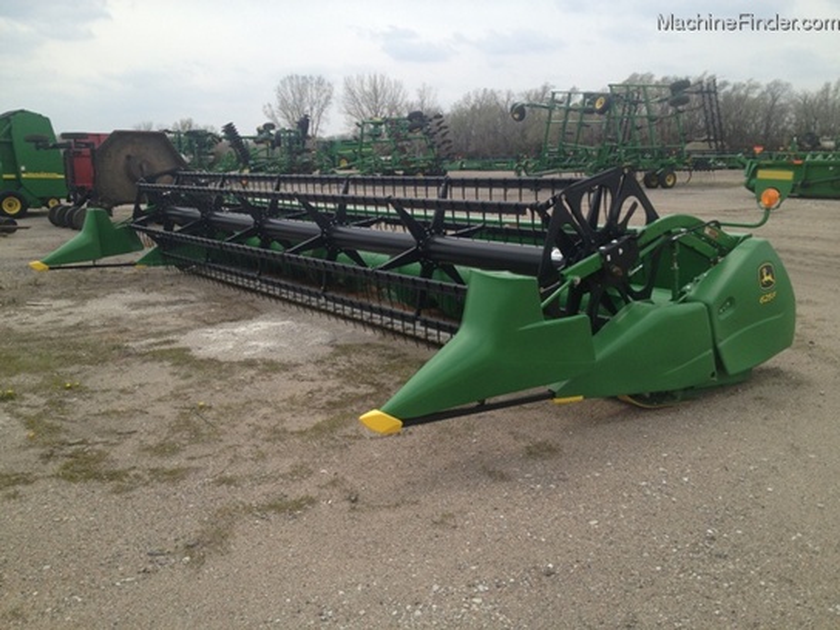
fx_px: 849
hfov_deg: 52.6
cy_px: 315
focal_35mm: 35
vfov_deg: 40.7
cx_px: 420
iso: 50
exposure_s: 1/1672
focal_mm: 4.28
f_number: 2.4
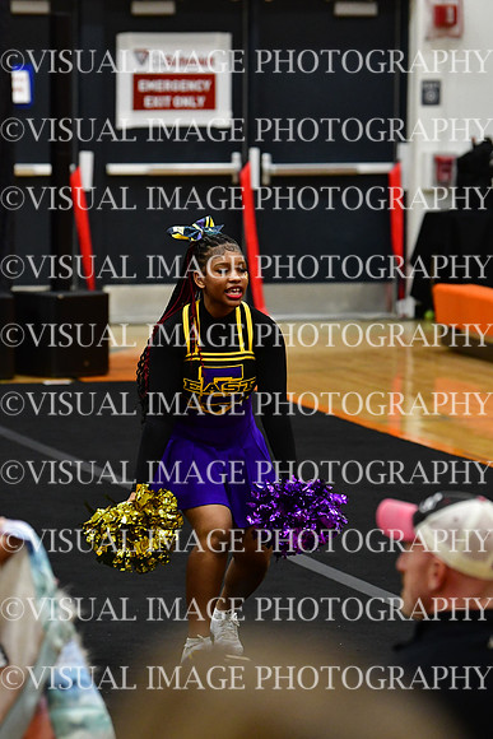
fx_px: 4455
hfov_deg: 6.3
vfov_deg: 9.5
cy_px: 370
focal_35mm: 217
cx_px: 246
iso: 4000
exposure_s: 1/500
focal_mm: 145
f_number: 4
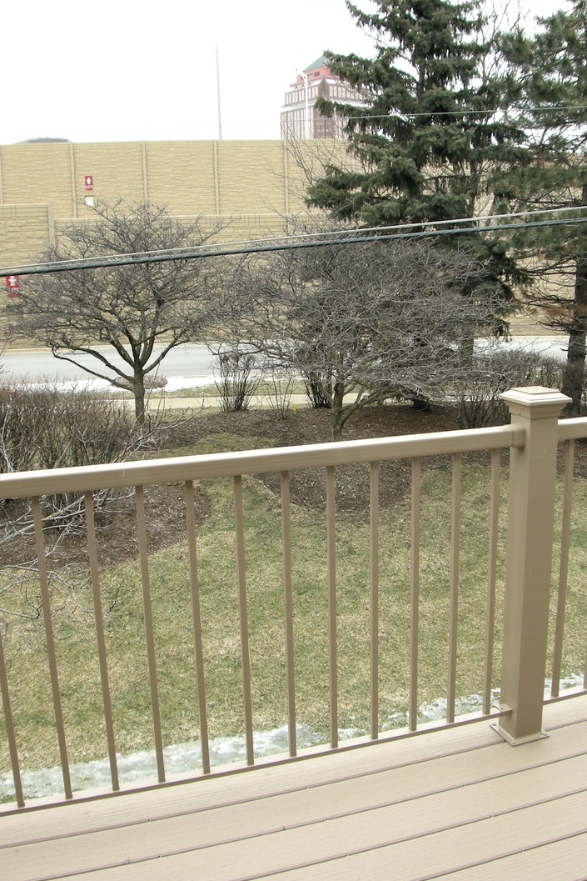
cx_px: 327
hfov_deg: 26.5
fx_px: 1247
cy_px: 448
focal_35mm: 51
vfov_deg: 38.9
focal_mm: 7.5
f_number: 3.8
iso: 64
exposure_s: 1/118
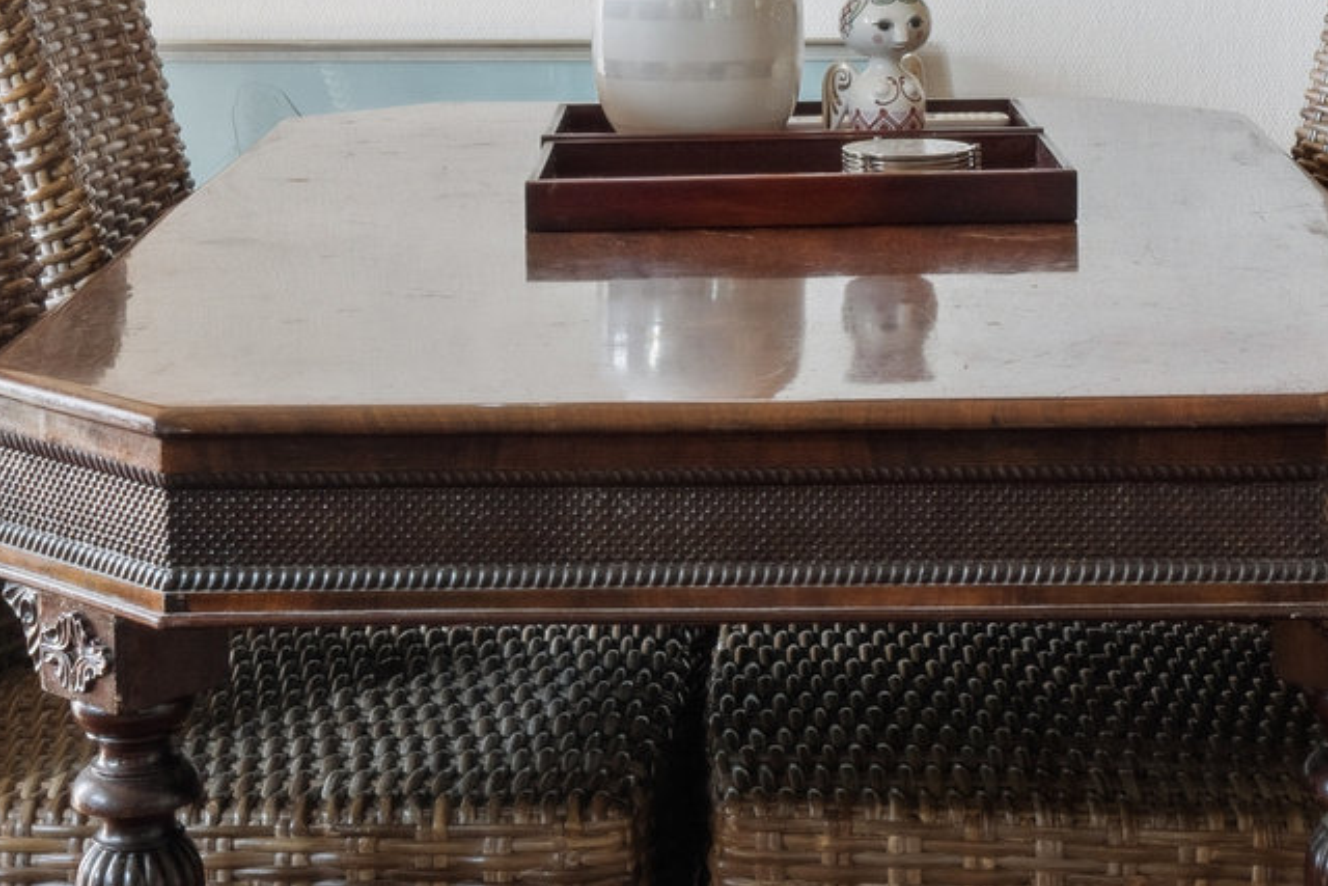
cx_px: 730
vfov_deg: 14.8
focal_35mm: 89
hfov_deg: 22.9
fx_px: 3284
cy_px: -210
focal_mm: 19
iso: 160
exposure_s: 1/10
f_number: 9
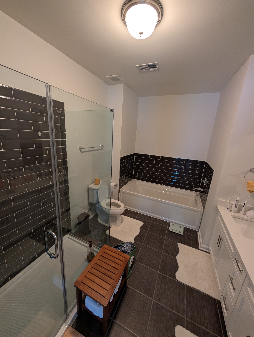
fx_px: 117
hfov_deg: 94.6
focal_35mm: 12
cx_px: 127
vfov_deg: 110.5
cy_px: 168
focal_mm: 2.02
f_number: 1.7
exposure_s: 1/40
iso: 130
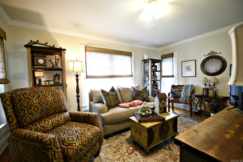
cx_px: 122
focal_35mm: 14
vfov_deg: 81.2
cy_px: 81
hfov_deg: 104.3
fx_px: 95
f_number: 2.8
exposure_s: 1/15
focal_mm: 14
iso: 200
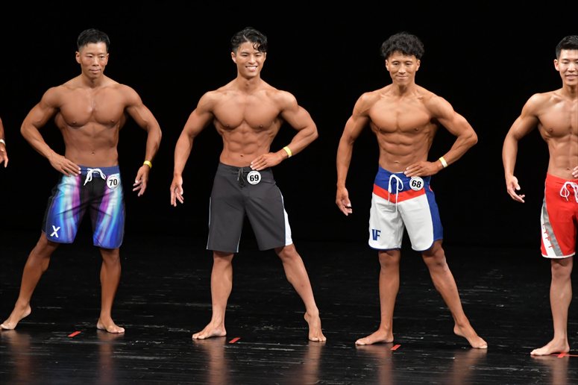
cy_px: 192
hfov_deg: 7.6
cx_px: 289
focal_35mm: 270
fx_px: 4333
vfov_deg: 5.1
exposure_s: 1/400
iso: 3200
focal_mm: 180
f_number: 5.6
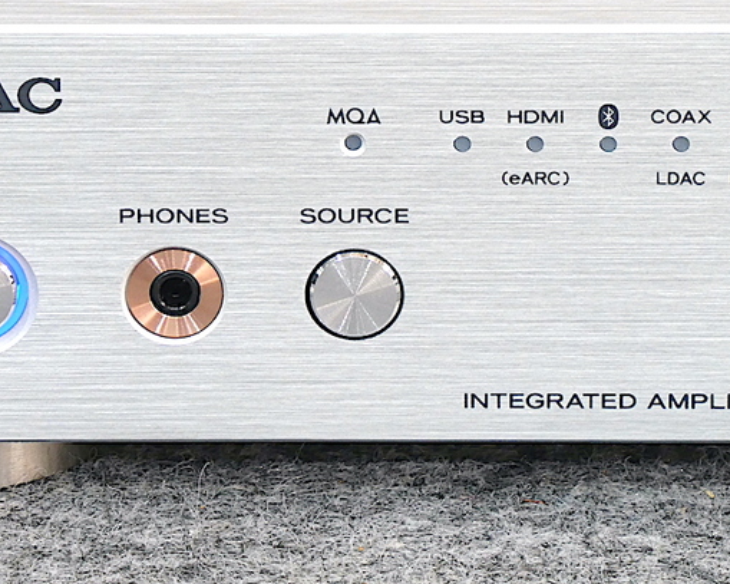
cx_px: 224
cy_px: 198
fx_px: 11924
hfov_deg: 3.5
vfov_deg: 2.8
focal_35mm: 552
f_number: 5.8
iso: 200
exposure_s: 1/8
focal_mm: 53.8
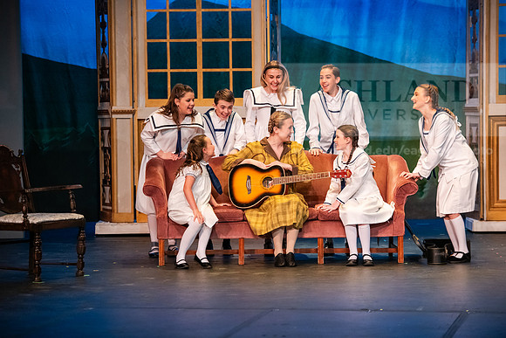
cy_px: 169
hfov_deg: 15.2
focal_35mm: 135
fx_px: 1898
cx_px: 253
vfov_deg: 10.2
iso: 3200
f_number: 3.2
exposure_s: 1/200
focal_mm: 135
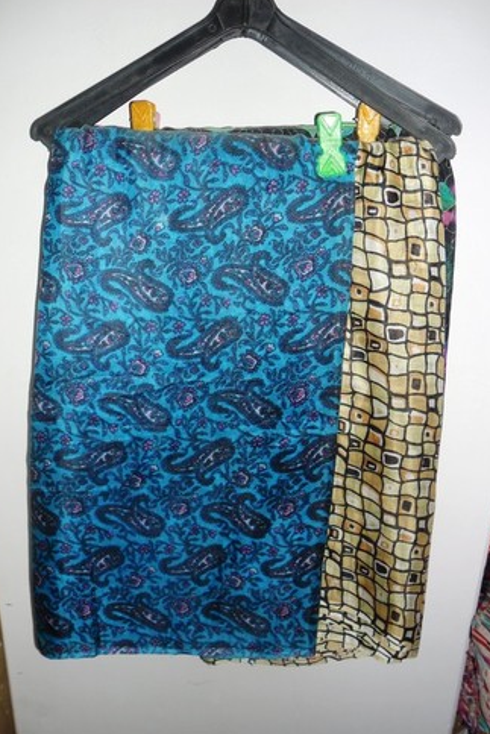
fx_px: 592
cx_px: 247
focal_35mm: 29
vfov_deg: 63.6
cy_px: 372
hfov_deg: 45.0
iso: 80
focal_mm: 4.9
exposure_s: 1/45
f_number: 3.5
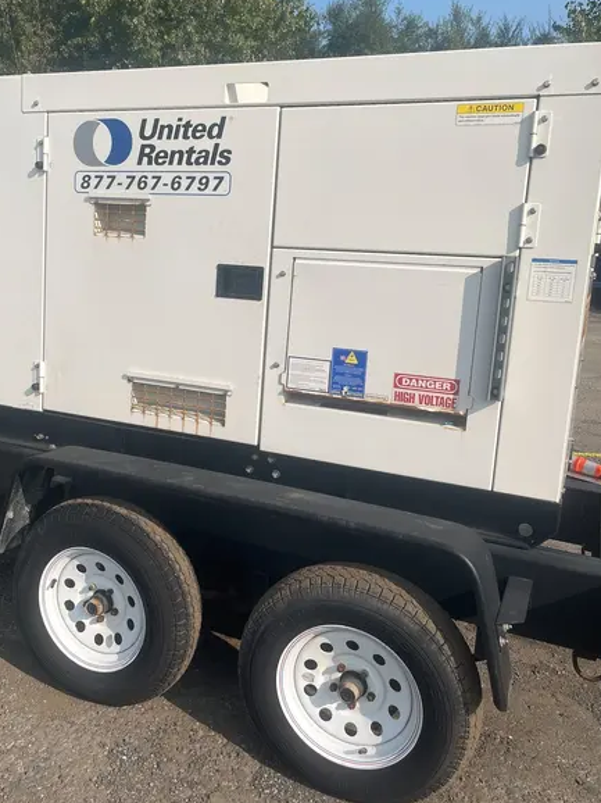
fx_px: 764
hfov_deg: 42.6
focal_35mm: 33
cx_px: 225
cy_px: 369
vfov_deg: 55.3
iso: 50
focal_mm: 5.1
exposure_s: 1/4484
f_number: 1.6
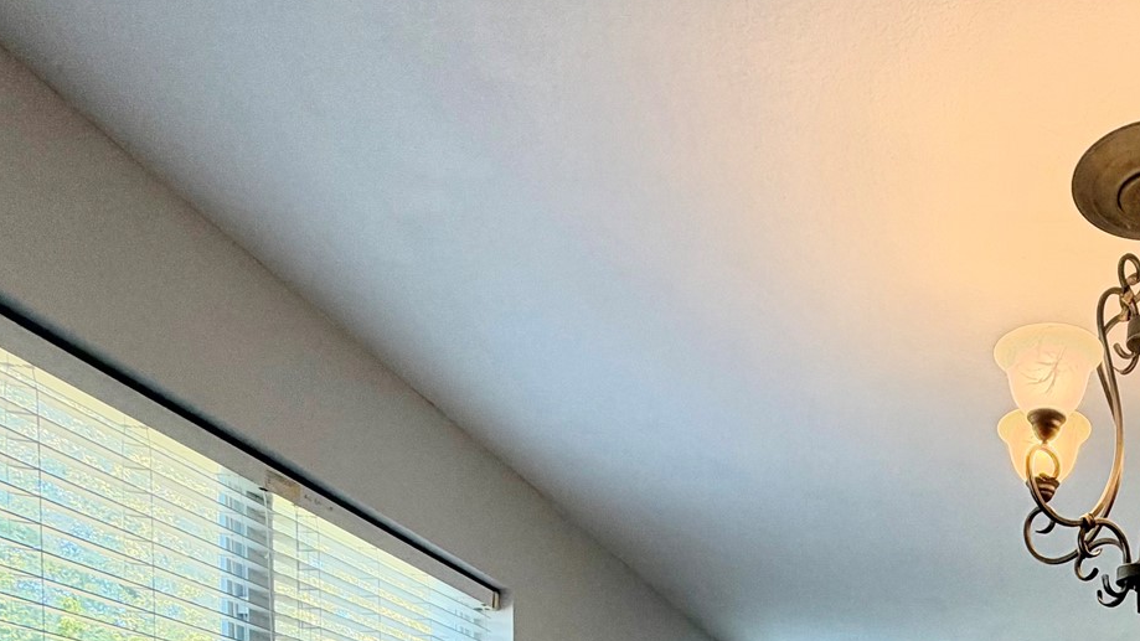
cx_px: 1018
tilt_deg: -2.2
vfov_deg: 26.3
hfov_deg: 51.5
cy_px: 935
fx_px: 1028
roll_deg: -0.5
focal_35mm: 34
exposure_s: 1/120
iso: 100
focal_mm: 2.22
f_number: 2.2
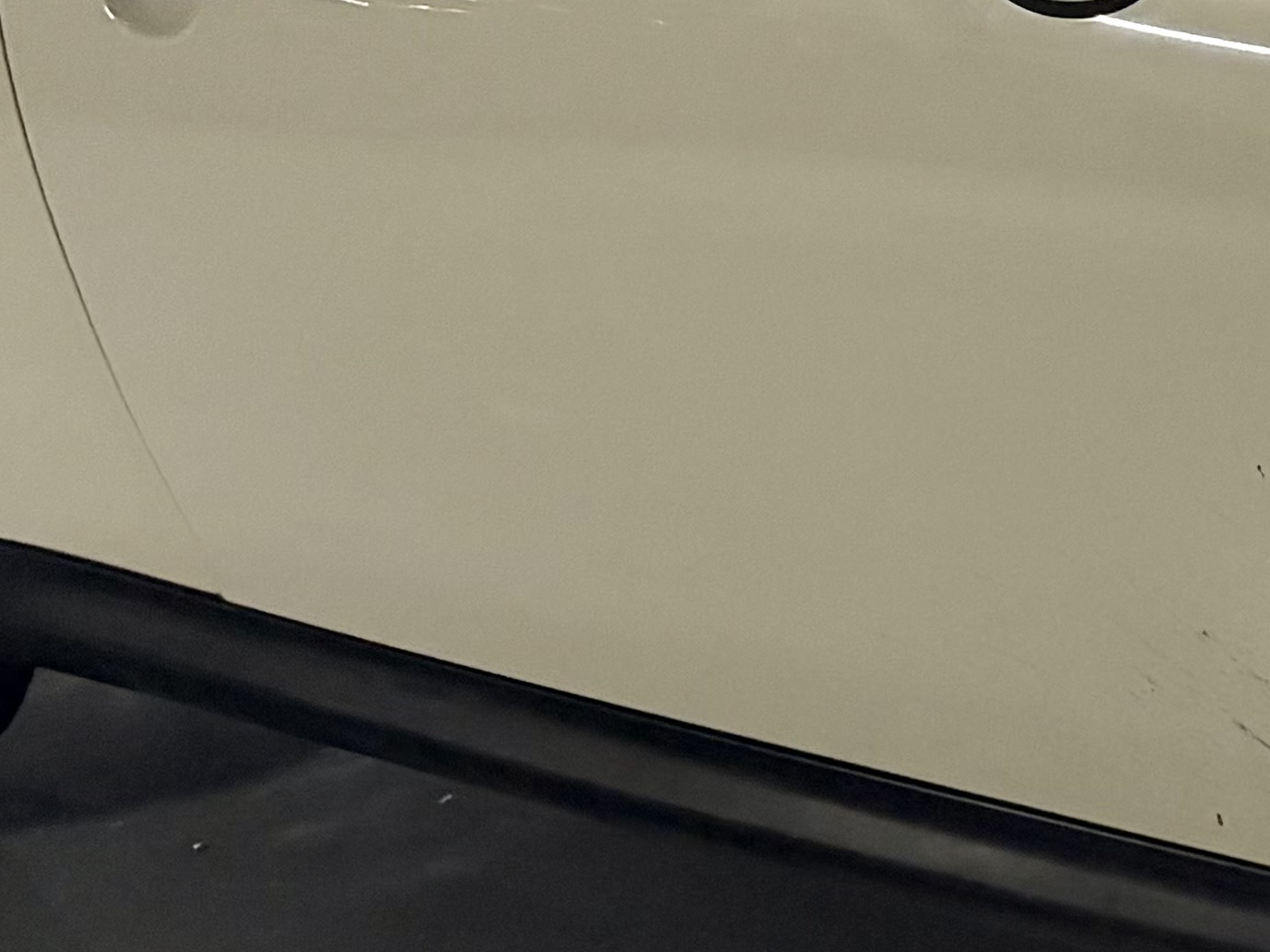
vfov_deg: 13.7
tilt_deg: -20.1
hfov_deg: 17.0
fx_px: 3962
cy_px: 284
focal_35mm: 108
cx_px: 1721
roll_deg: +7.0
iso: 500
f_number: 1.6
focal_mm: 5.96
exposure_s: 1/40
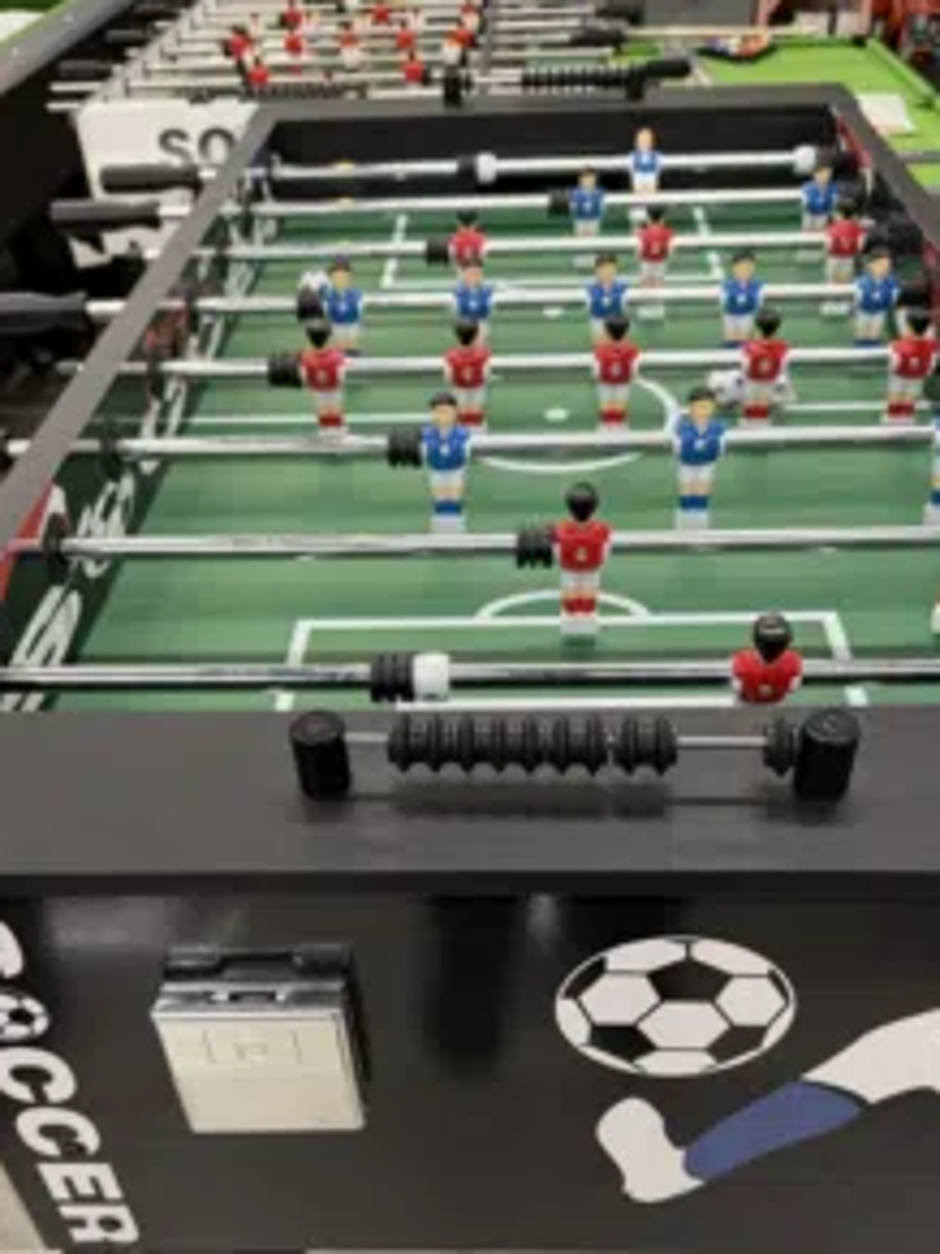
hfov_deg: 42.9
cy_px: 771
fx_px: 1196
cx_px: 483
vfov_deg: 54.8
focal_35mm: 33
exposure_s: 1/89
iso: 200
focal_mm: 6.76
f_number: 1.78
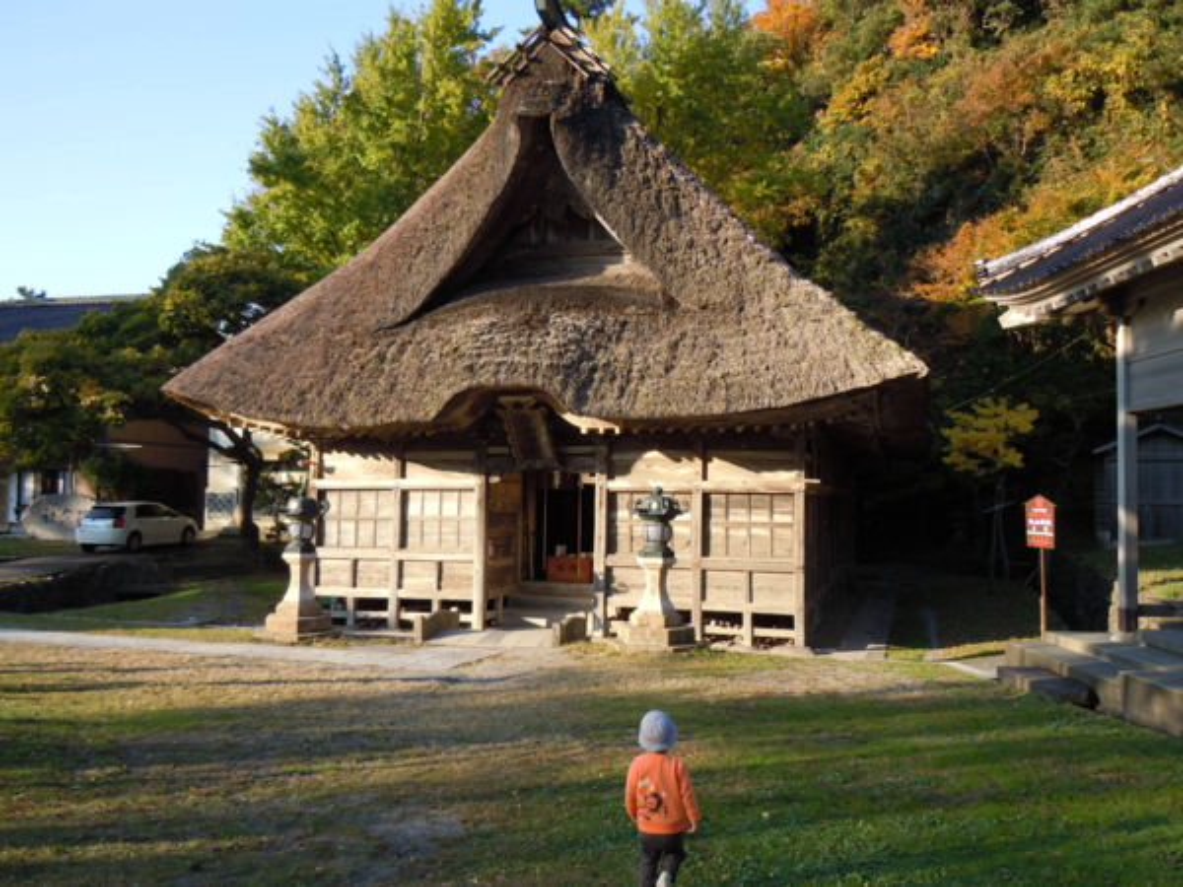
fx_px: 1025
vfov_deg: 46.8
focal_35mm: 30
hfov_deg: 60.0
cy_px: 444
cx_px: 592
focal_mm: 5.4
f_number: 3.5
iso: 100
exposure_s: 1/250
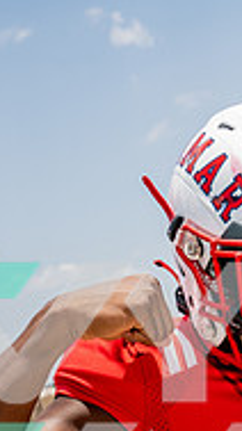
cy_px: 495
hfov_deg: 10.0
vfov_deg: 17.2
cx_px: 244
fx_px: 1372
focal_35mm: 120
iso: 100
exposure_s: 1/250
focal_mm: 48
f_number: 7.1
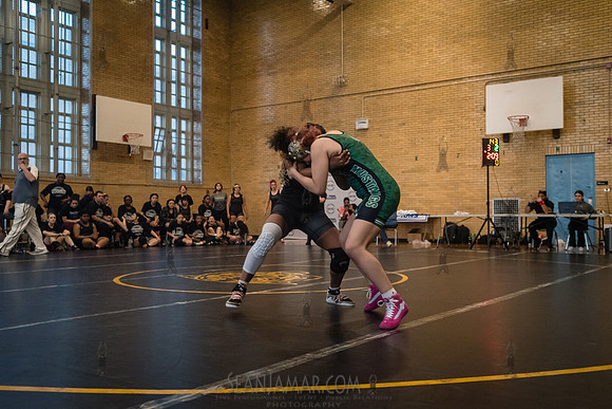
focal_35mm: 35
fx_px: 603
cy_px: 204
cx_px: 306
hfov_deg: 53.8
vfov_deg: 37.4
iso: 5000
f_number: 4
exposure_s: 1/400
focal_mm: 35
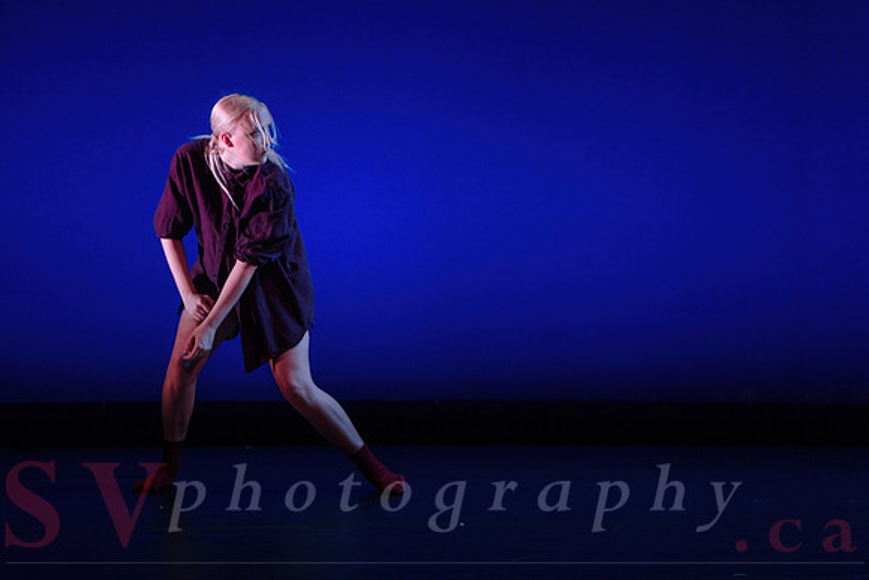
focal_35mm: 86
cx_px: 342
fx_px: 2072
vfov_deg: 15.9
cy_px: 263
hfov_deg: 23.6
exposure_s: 1/250
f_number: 2.8
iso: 2500
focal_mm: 70
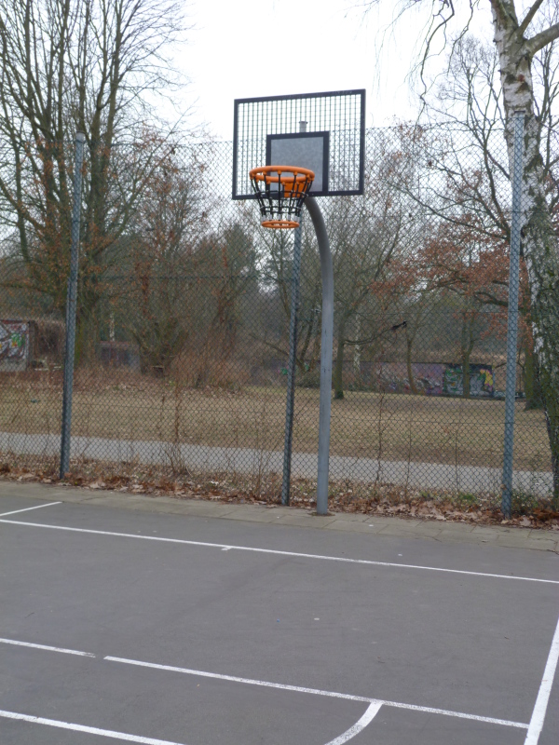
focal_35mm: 43
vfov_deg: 43.9
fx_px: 926
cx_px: 280
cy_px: 372
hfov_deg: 33.6
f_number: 3.2
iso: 80
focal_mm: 7.8
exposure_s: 1/250
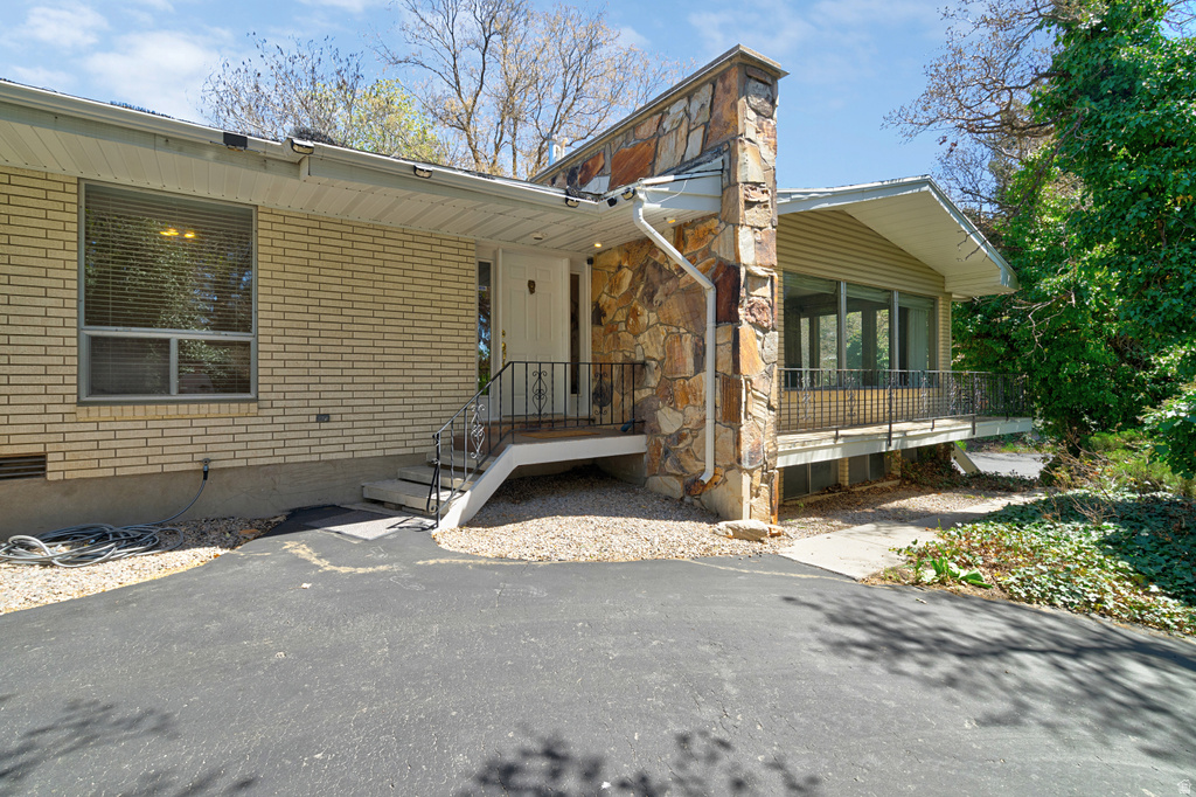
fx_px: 531
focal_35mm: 16
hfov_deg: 96.8
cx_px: 598
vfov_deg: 73.7
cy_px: 398
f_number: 9
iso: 320
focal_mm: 16
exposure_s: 1/60
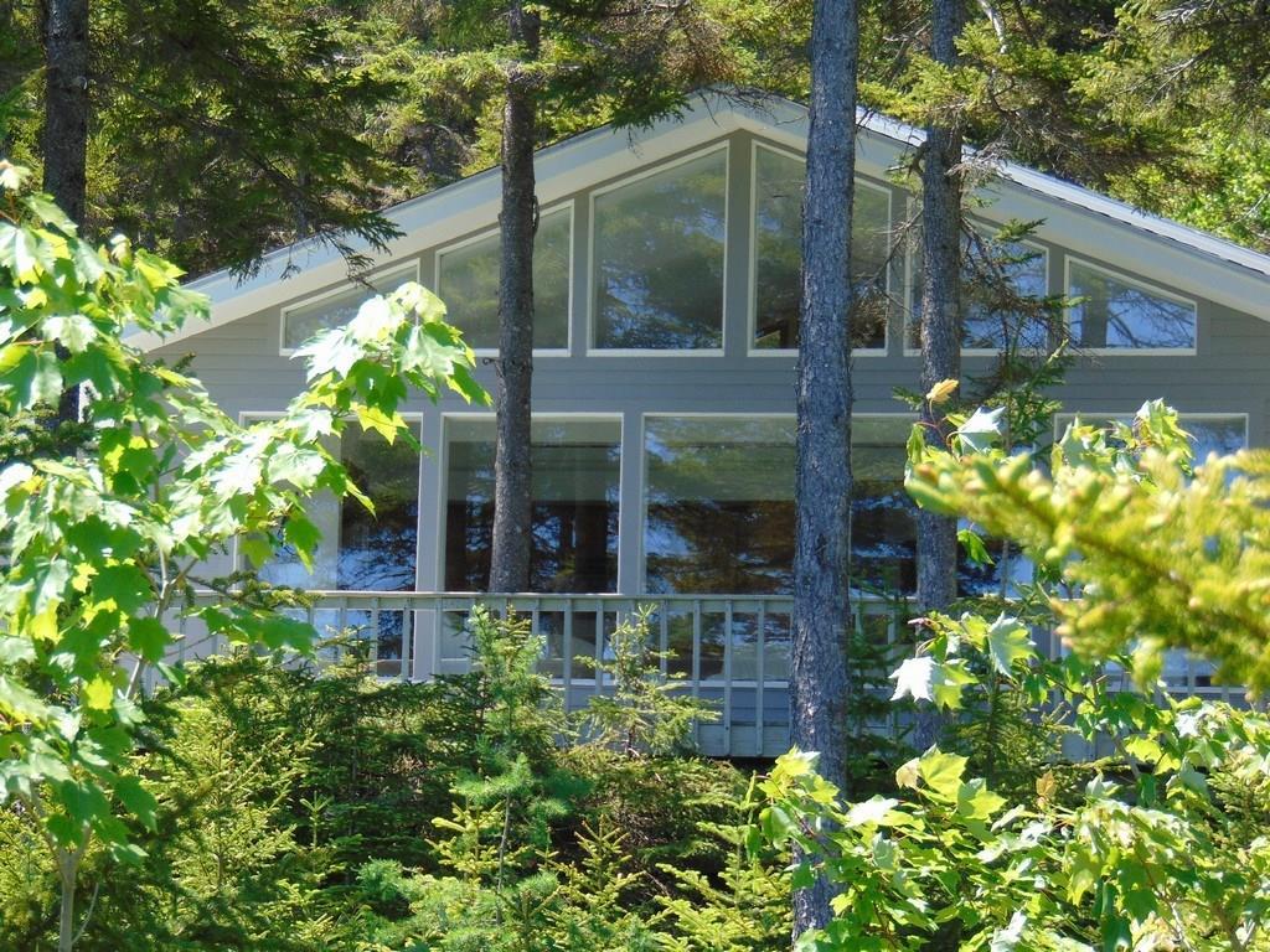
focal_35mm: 164
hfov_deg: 12.0
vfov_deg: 9.1
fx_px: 6017
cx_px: 635
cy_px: 476
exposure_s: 1/200
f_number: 4
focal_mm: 29.5
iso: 80
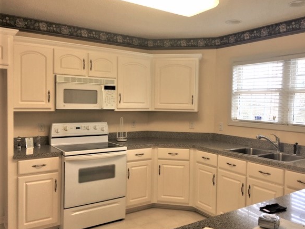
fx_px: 282
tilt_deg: -2.2
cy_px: 114
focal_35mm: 32
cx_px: 167
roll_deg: -1.4
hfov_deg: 56.7
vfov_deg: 44.2
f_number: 2.2
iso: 32
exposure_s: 1/60
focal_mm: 4.15
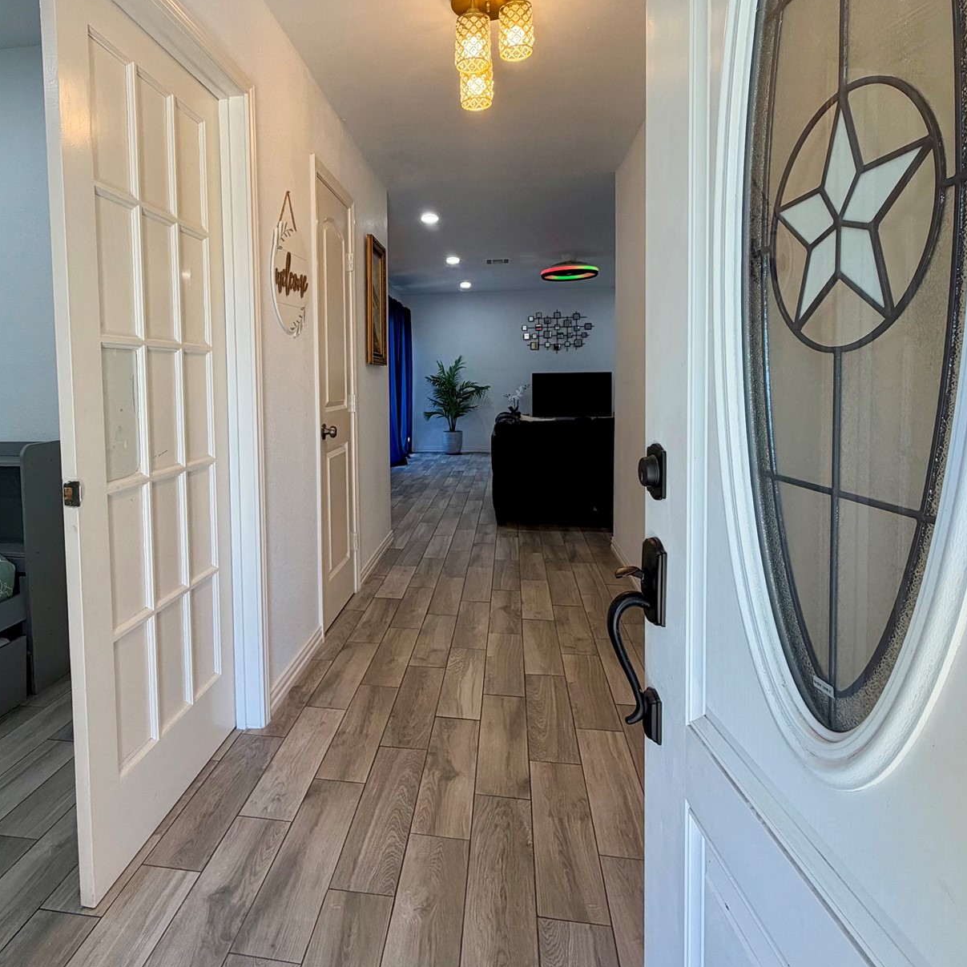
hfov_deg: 71.5
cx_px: 392
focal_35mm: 21
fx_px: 664
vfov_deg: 71.8
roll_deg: +0.4
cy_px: 418
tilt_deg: -2.9
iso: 100
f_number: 2.2
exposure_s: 1/120
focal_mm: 2.22
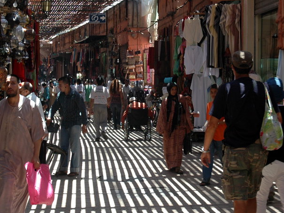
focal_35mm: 83
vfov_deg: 17.7
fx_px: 680
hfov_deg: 23.6
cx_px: 116
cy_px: 63
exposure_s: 1/60
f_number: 4
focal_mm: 29
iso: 200
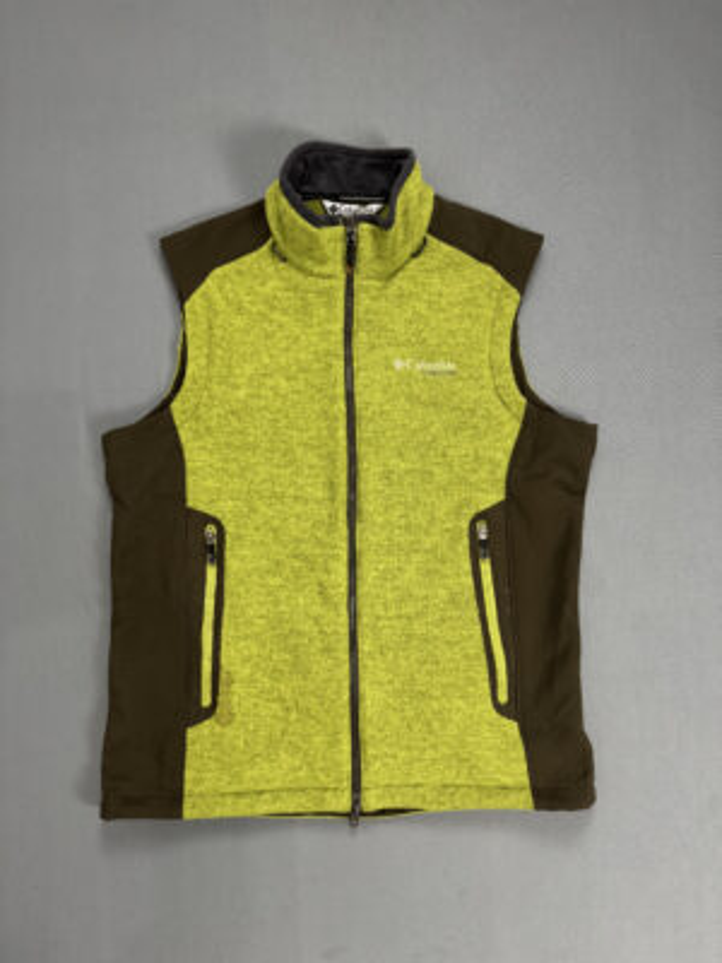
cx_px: 361
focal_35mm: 24
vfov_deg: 71.6
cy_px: 482
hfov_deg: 56.8
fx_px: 667
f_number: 1.78
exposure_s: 1/60
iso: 200
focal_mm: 6.76
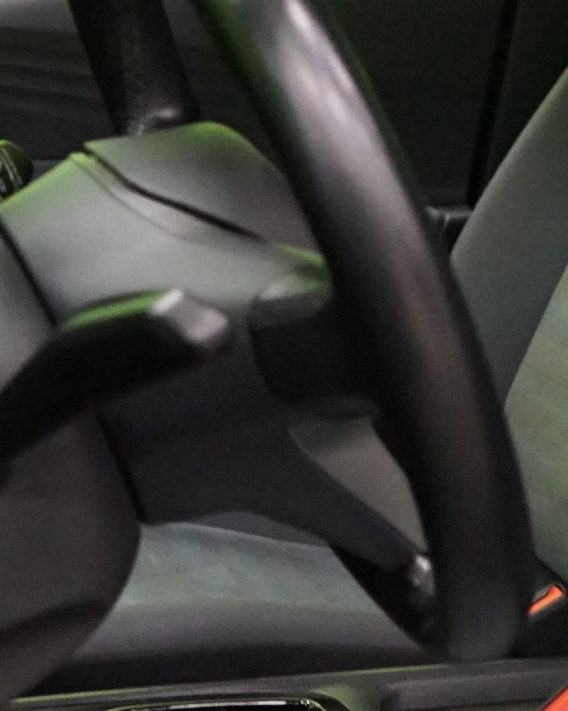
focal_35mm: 103
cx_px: 696
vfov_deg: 18.6
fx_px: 2165
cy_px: 414
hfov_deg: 14.4
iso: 6400
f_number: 3.5
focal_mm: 28
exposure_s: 1/50
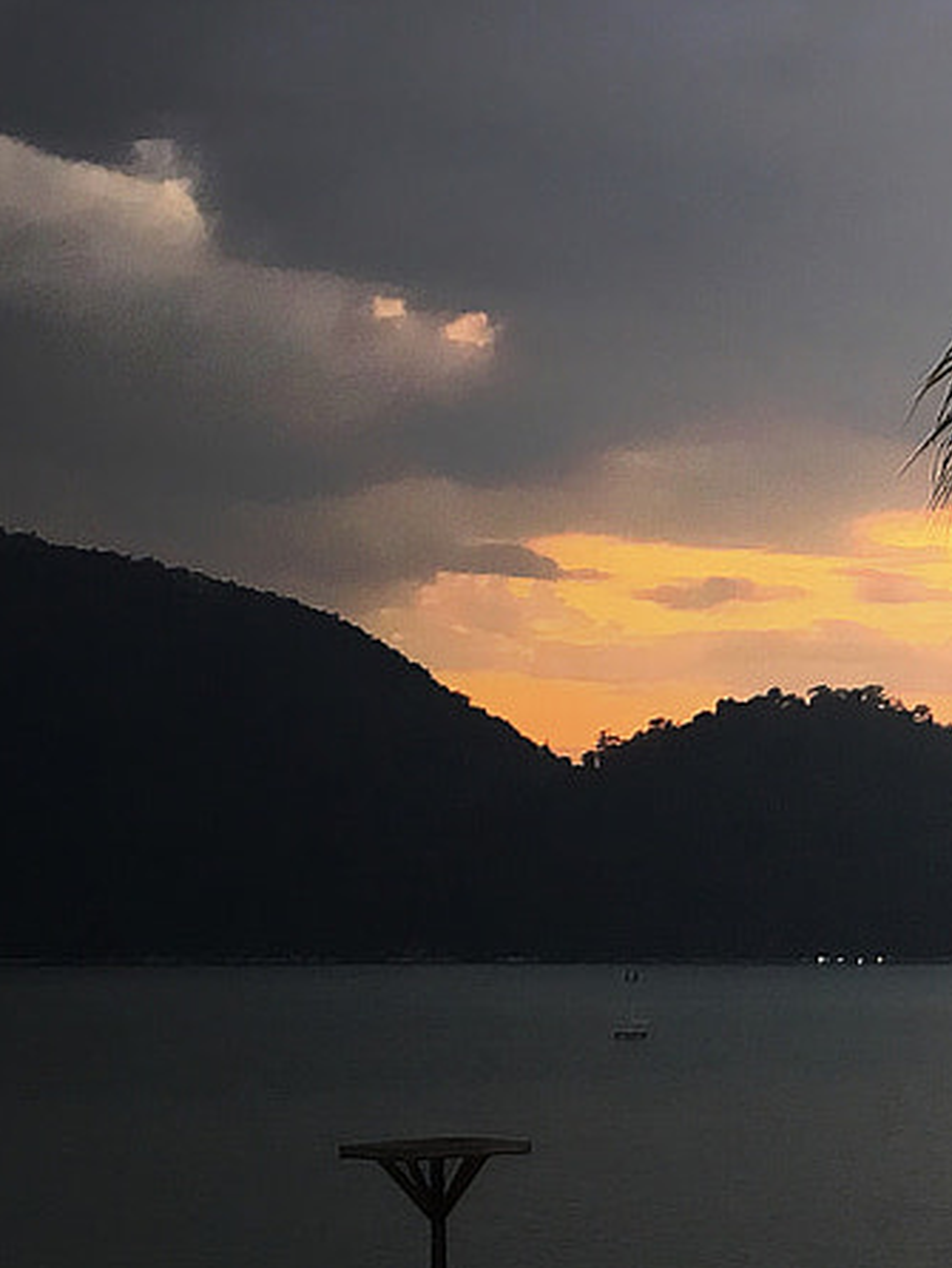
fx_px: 3810
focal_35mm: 104
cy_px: 355
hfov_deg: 13.6
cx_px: 1336
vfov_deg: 18.8
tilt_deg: +9.4
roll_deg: +0.6
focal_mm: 4.15
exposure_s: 1/33
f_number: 2.2
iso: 32
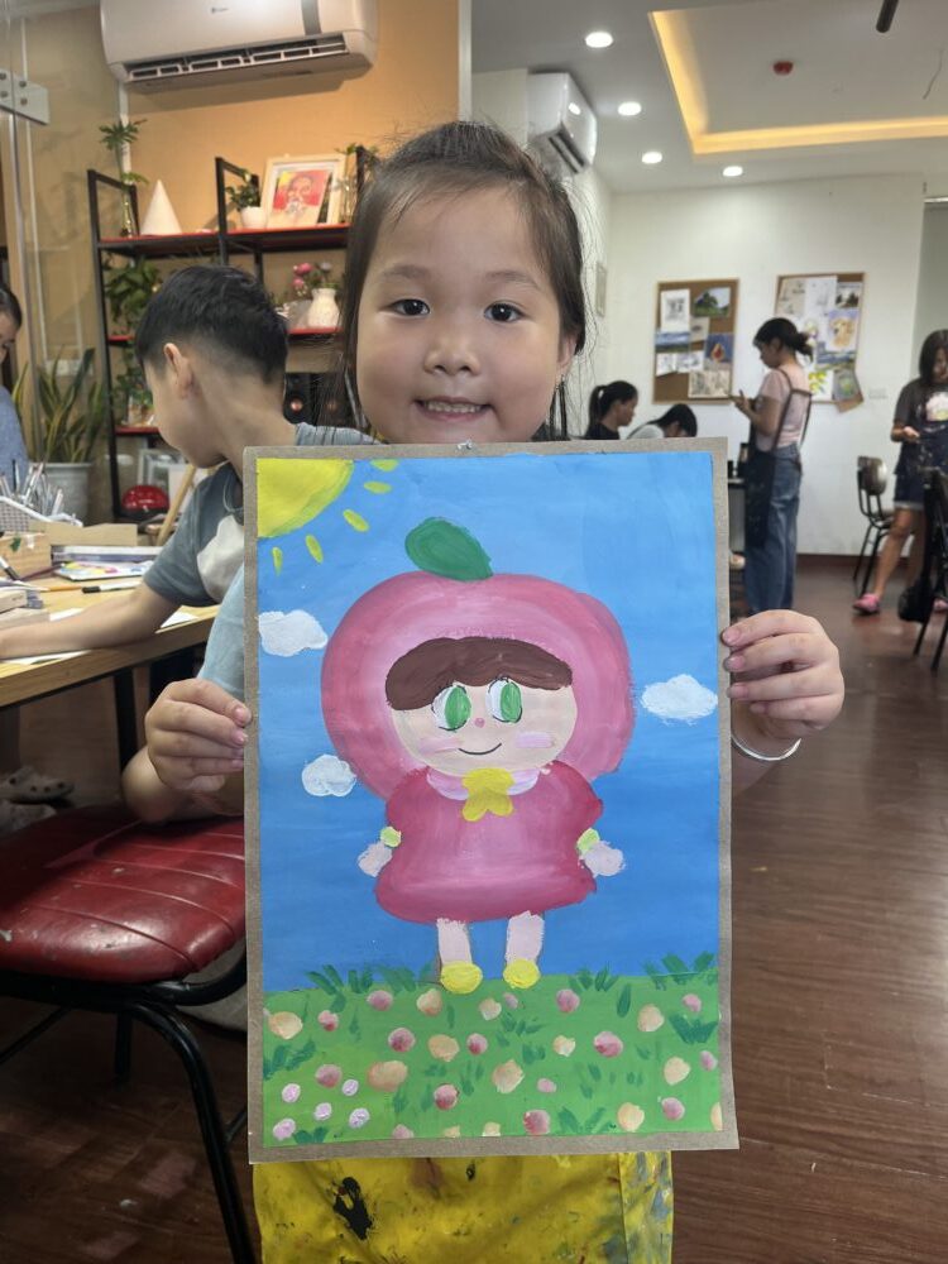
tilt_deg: -11.9
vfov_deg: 67.3
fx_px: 949
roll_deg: +0.4
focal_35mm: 26
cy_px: 632
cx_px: 474
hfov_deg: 53.1
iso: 64
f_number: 1.6
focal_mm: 5.1
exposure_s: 1/100
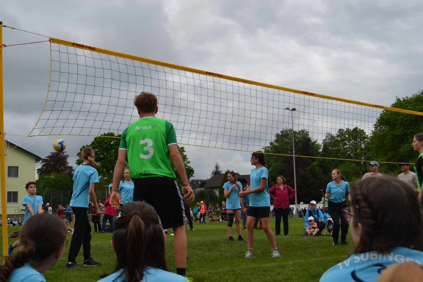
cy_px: 141
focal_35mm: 48
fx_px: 564
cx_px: 212
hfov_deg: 41.1
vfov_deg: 28.1
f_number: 8
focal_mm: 32
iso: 100
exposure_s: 1/250
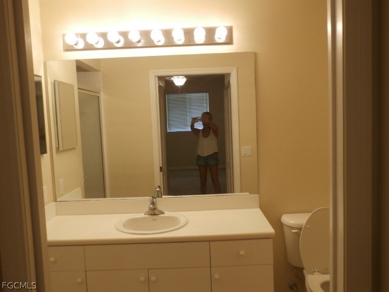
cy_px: 146
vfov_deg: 49.7
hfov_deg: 63.4
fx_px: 315
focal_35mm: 28
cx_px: 194
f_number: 3.2
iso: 250
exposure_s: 1/30
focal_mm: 4.98
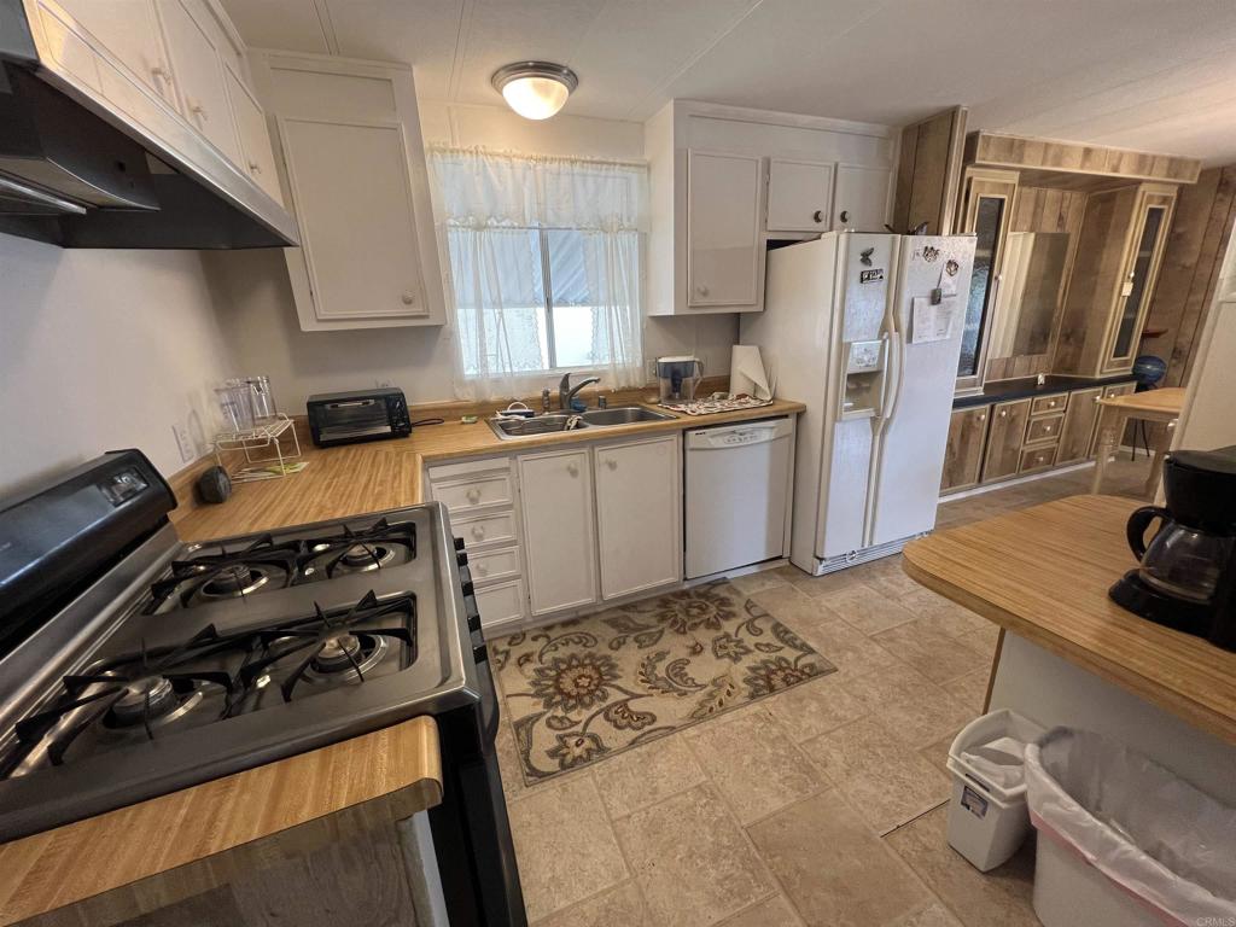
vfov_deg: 89.9
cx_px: 618
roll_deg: +1.9
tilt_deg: -16.2
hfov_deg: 106.2
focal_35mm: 13
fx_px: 464
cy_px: 464
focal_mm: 1.57
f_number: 1.8
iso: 160
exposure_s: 1/60
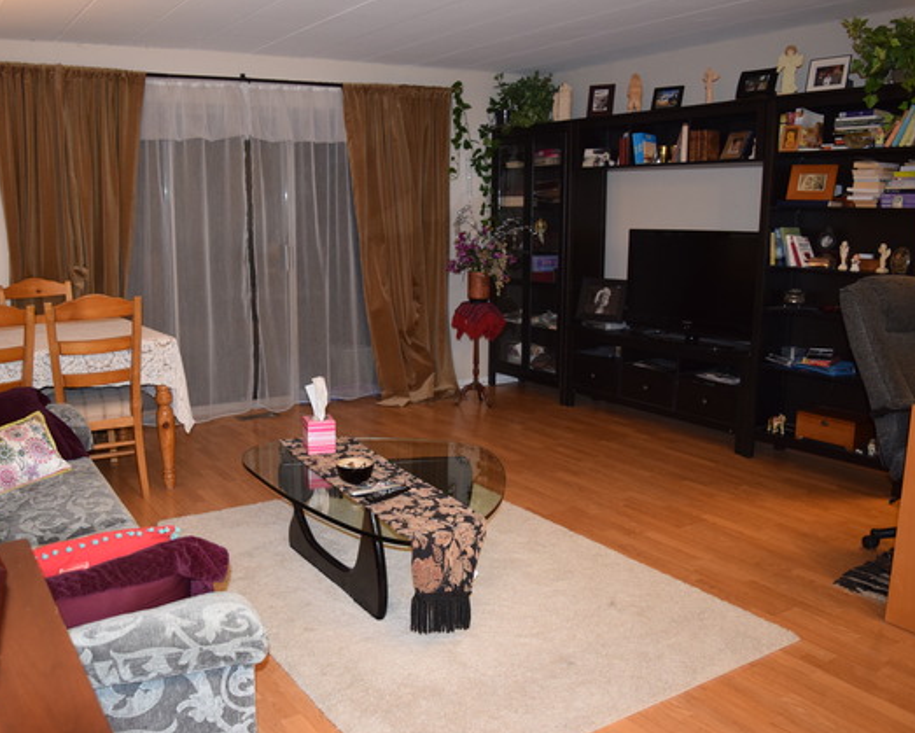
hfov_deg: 56.8
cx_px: 371
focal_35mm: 31
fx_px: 840
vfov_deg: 47.1
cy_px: 368
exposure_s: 1/60
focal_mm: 18
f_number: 3.5
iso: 1600
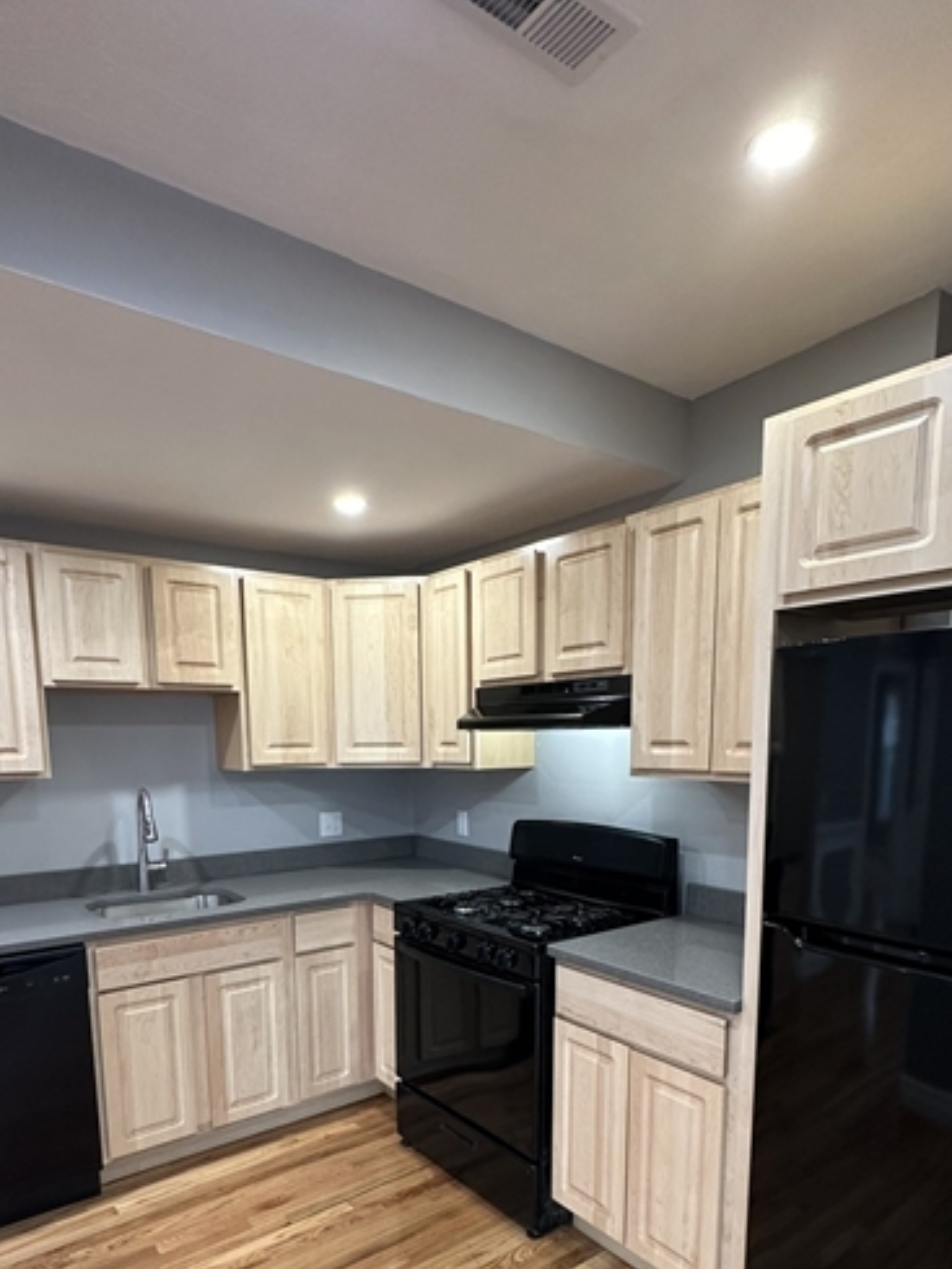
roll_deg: +0.2
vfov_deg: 73.9
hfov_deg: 61.1
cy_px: 851
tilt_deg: -7.6
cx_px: 457
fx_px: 806
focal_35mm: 22
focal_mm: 2.22
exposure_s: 1/60
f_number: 2.2
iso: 200
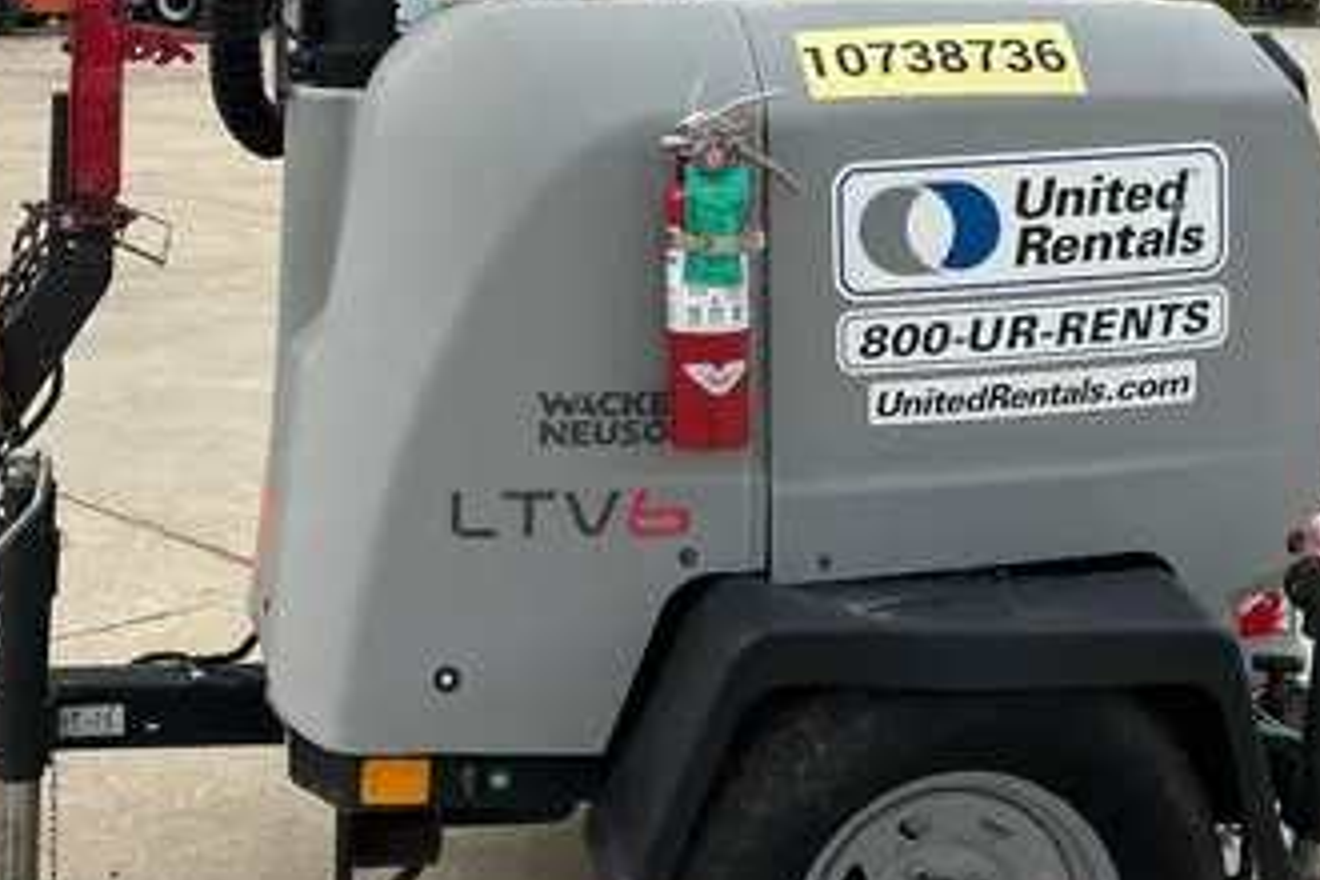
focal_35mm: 60
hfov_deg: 33.4
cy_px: 162
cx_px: 656
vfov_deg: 22.3
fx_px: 2200
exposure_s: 1/3704
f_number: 1.5
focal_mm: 5.7
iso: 50
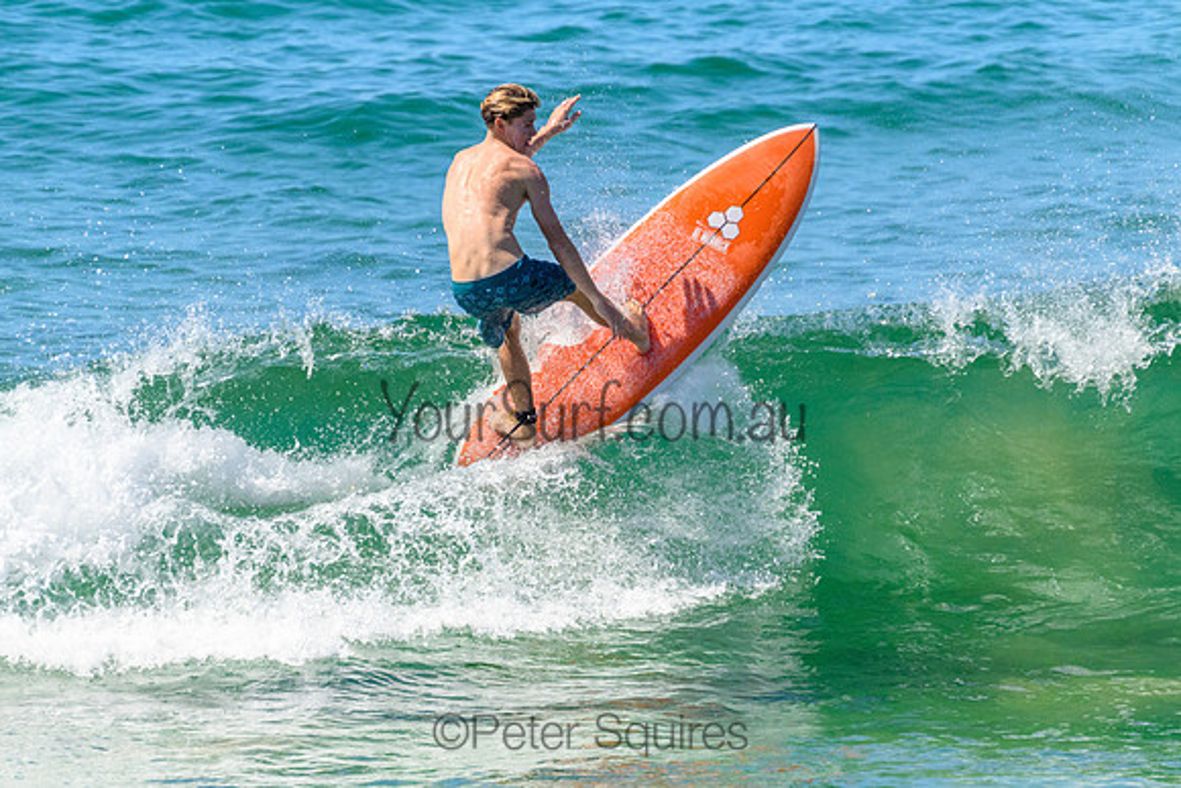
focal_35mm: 949
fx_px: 31147
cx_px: 637
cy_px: 346
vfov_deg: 1.4
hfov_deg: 2.2
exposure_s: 1/2000
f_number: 11
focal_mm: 690
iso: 1250
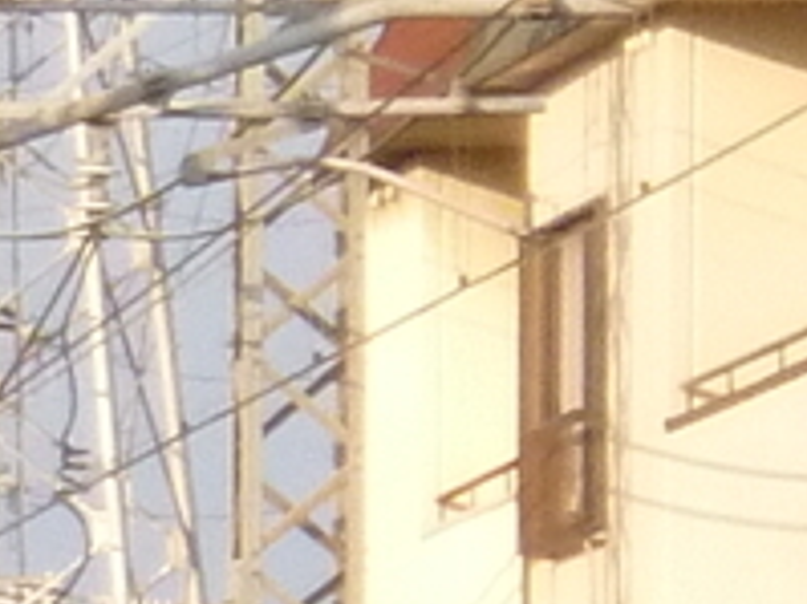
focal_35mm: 1142
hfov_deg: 1.7
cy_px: 1107
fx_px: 26607
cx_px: -1253
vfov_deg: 1.3
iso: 250
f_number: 6.5
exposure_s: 1/125
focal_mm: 20
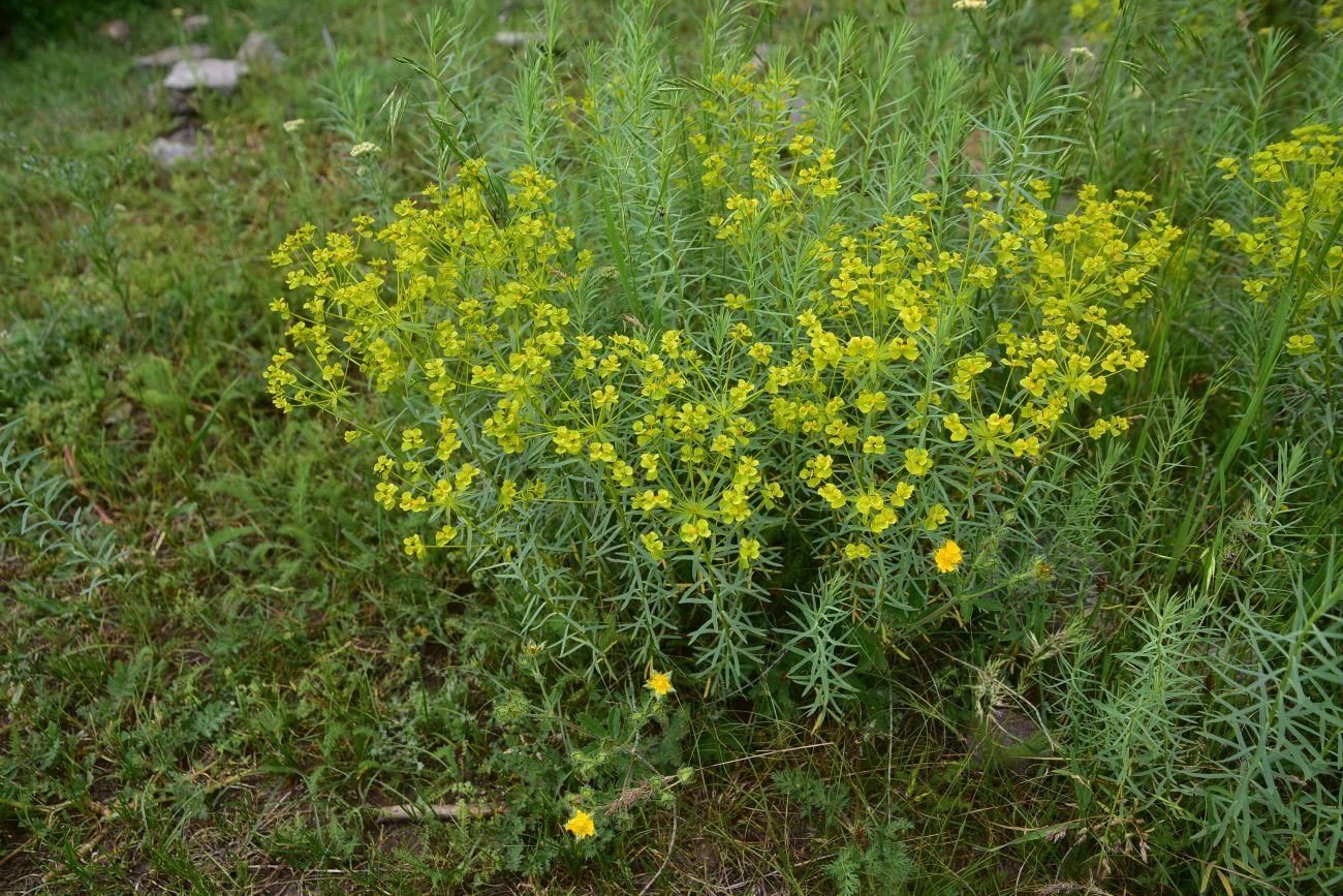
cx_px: 672
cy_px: 448
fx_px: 1865
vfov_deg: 27.0
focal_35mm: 50
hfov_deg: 39.6
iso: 250
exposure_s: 1/500
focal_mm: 50
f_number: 6.3
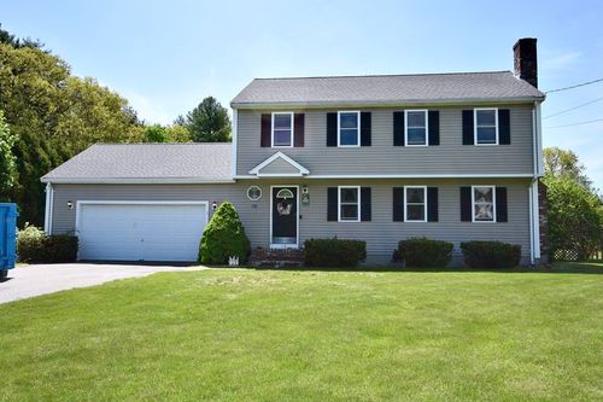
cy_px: 201
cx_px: 302
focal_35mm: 30
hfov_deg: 61.9
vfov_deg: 43.6
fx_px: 502
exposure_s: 1/200
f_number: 7.1
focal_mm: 20
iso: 100
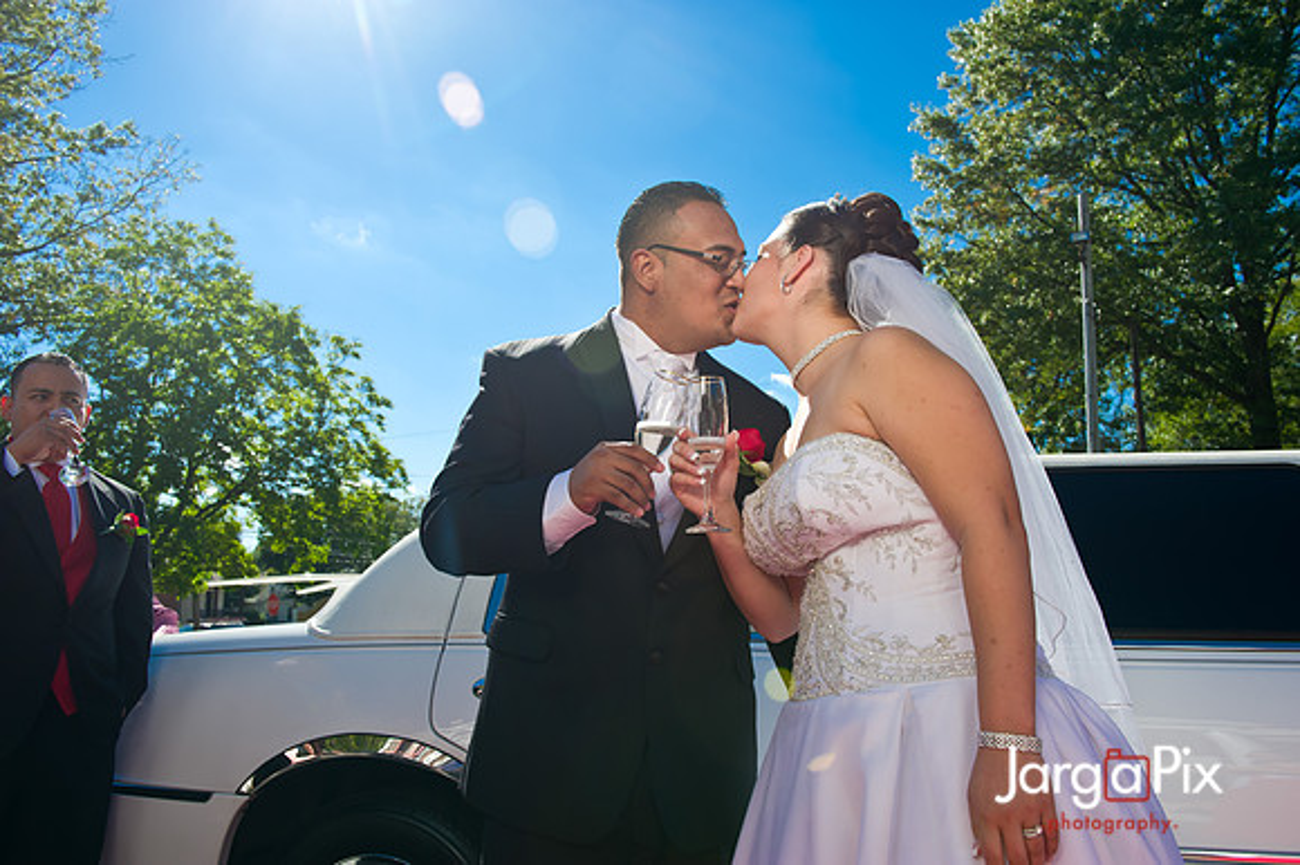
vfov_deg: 44.9
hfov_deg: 63.7
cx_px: 650
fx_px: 1047
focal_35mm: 29
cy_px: 432
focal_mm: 29
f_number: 8
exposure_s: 1/500
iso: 200
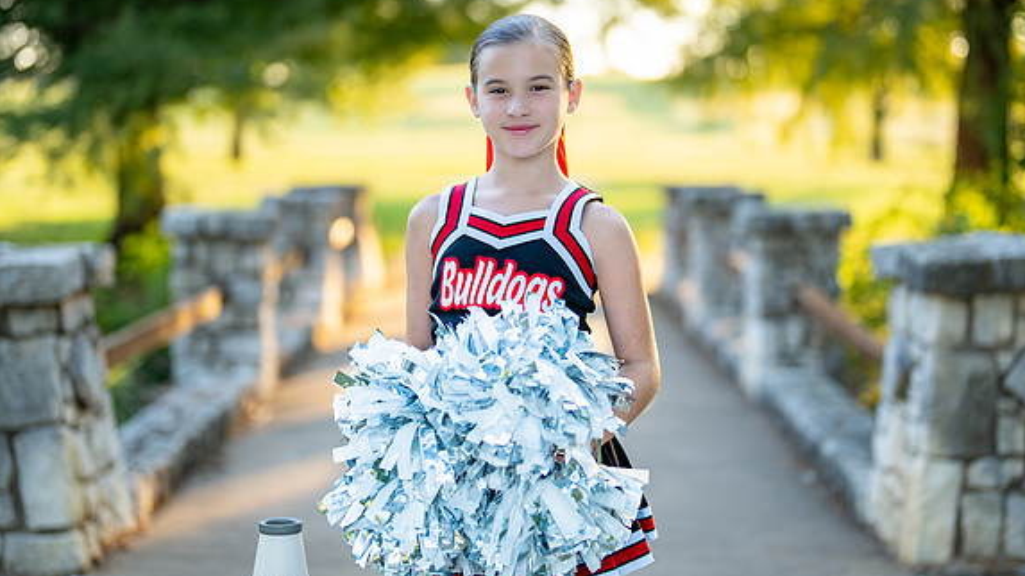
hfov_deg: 31.9
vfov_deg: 18.2
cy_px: 232
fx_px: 1793
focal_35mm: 66
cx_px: 526
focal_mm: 50
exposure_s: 1/1000
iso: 200
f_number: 1.2
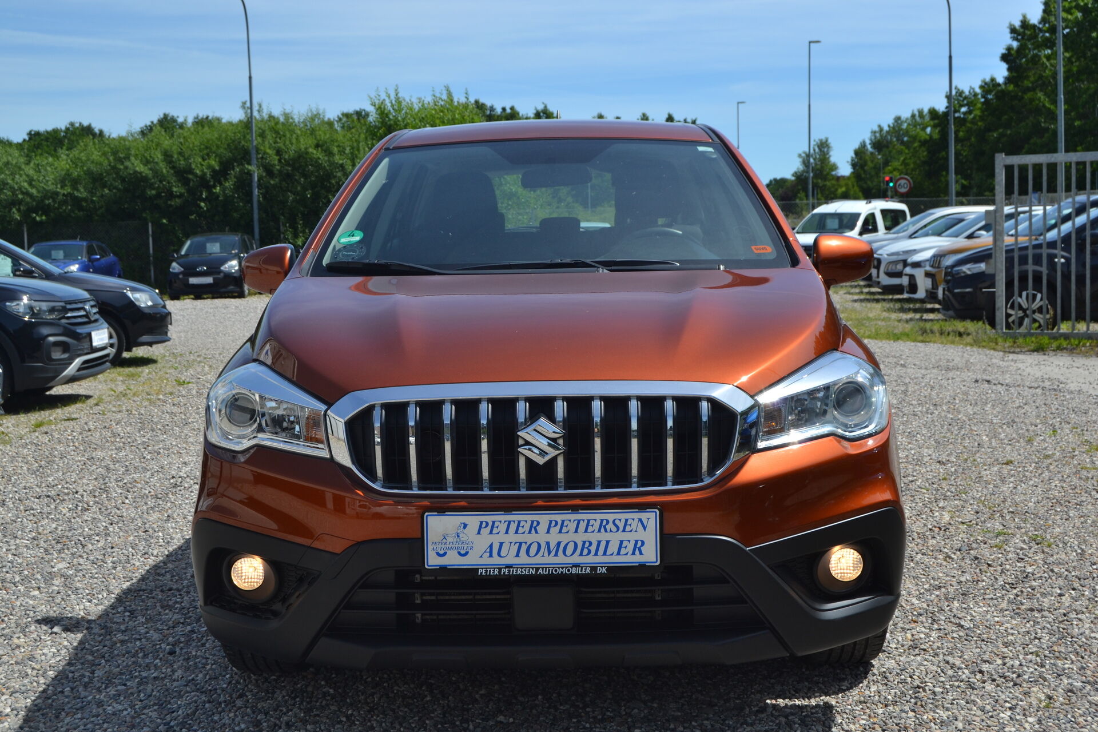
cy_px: 366
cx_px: 549
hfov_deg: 42.3
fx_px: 1418
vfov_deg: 28.9
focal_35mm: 46
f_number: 9
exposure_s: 1/320
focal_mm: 31
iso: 100
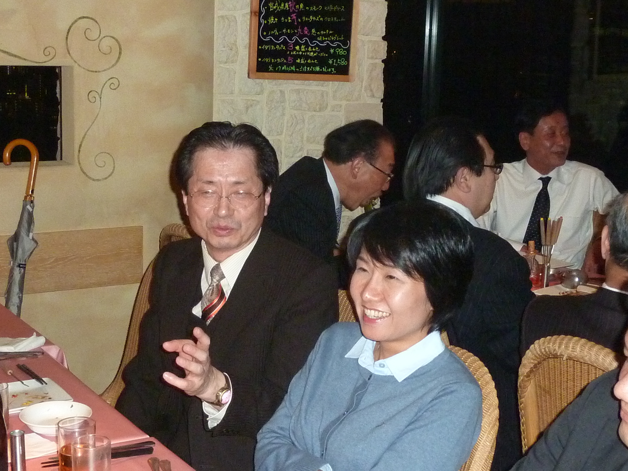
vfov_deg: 25.2
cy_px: 236
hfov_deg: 33.2
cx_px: 314
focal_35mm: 58
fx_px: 1052
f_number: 3.5
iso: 500
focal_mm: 5.3
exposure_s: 1/30
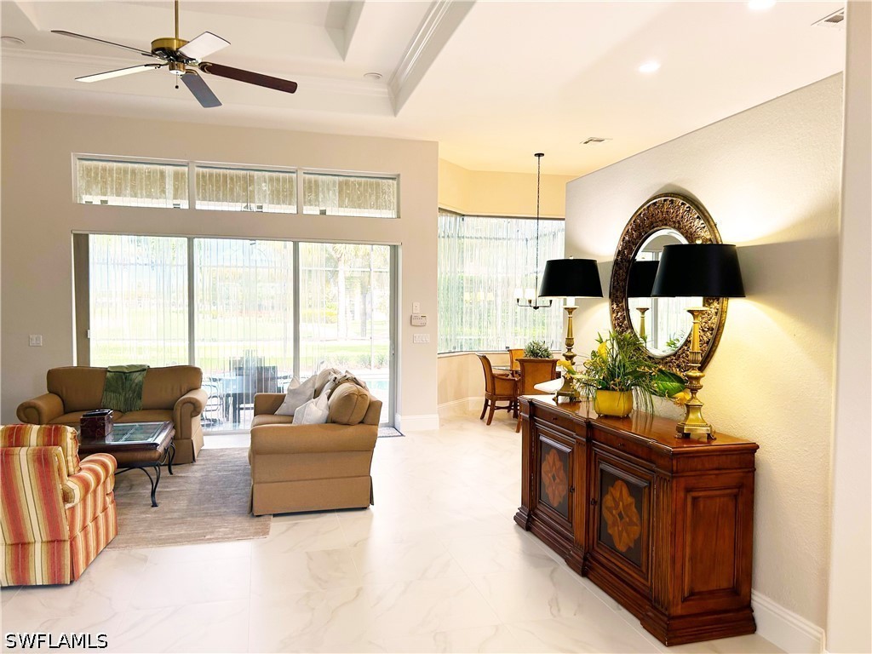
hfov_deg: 67.3
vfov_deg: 53.1
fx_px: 655
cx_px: 436
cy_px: 327
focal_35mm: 26
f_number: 1.5
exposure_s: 1/120
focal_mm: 5.7
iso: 64
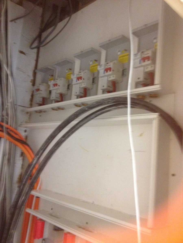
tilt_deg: +10.4
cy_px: 122
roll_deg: -6.9
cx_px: 92
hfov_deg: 40.7
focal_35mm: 35
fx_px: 247
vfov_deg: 52.6
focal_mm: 4.28
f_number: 2.4
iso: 320
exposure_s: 1/20
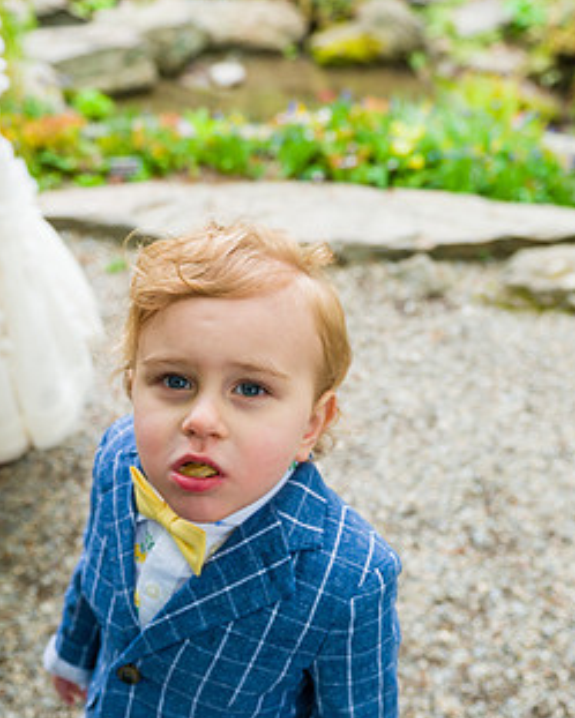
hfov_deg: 35.7
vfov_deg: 43.8
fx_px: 893
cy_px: 392
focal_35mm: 42
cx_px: 300
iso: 200
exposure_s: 1/250
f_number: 3.5
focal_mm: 24
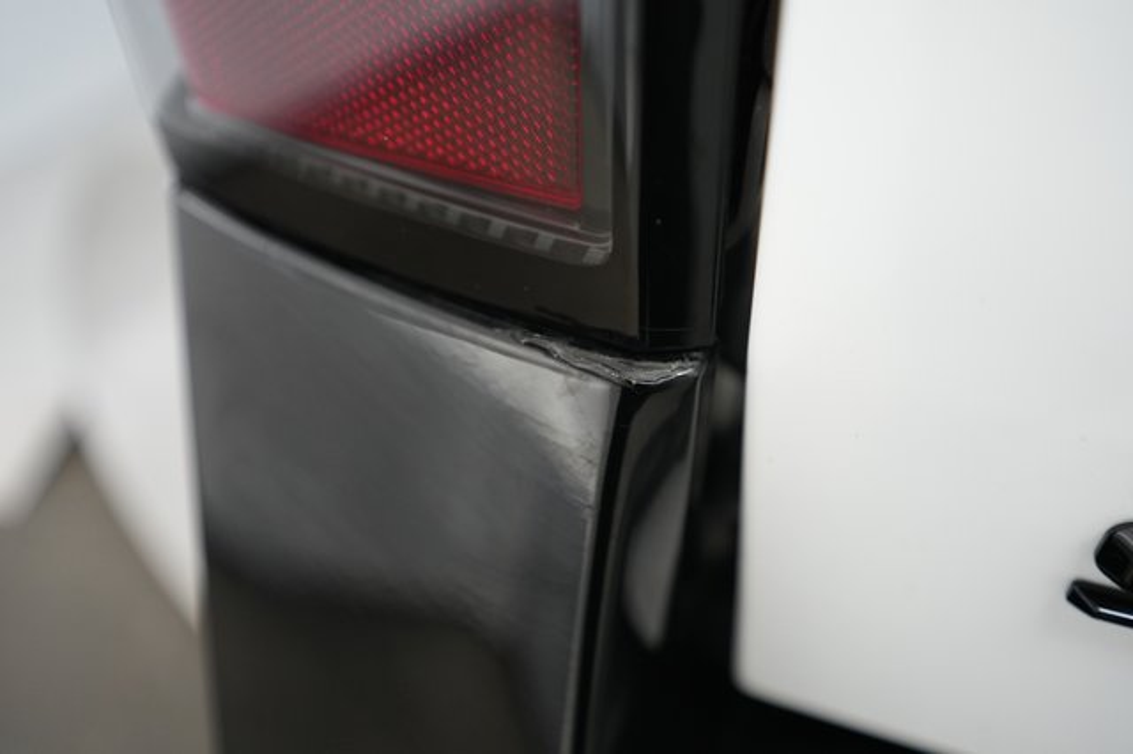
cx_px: 566
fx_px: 881
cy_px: 377
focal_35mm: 28
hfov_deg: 65.5
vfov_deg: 46.4
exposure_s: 1/60
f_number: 2.8
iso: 1600
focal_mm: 28
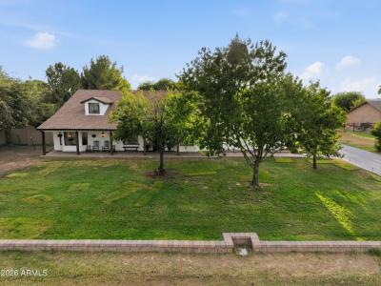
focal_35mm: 24
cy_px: 143
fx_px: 264
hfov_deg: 71.6
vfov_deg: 56.8
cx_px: 190
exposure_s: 1/3200
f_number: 2.8
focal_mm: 12.3
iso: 330
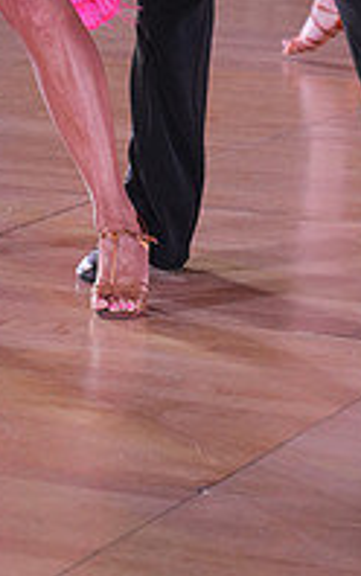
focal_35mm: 203
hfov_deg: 6.5
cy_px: -230
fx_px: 3191
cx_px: 170
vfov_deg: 10.1
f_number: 4
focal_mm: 68
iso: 2000
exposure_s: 1/400
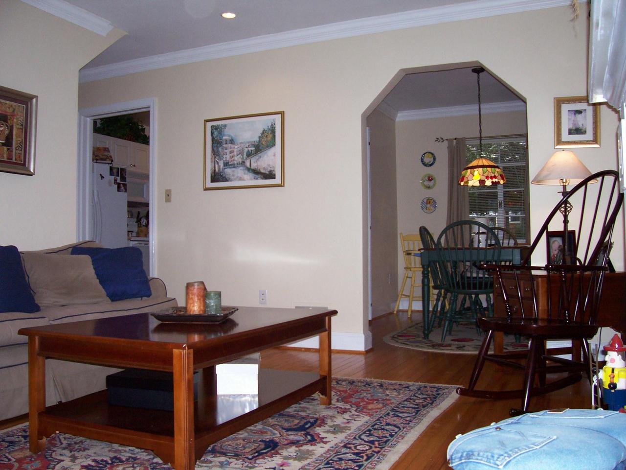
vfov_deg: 41.8
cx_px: 313
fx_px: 615
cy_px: 235
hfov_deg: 54.0
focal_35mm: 34
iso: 140
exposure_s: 1/112
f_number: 2.7
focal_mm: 5.6
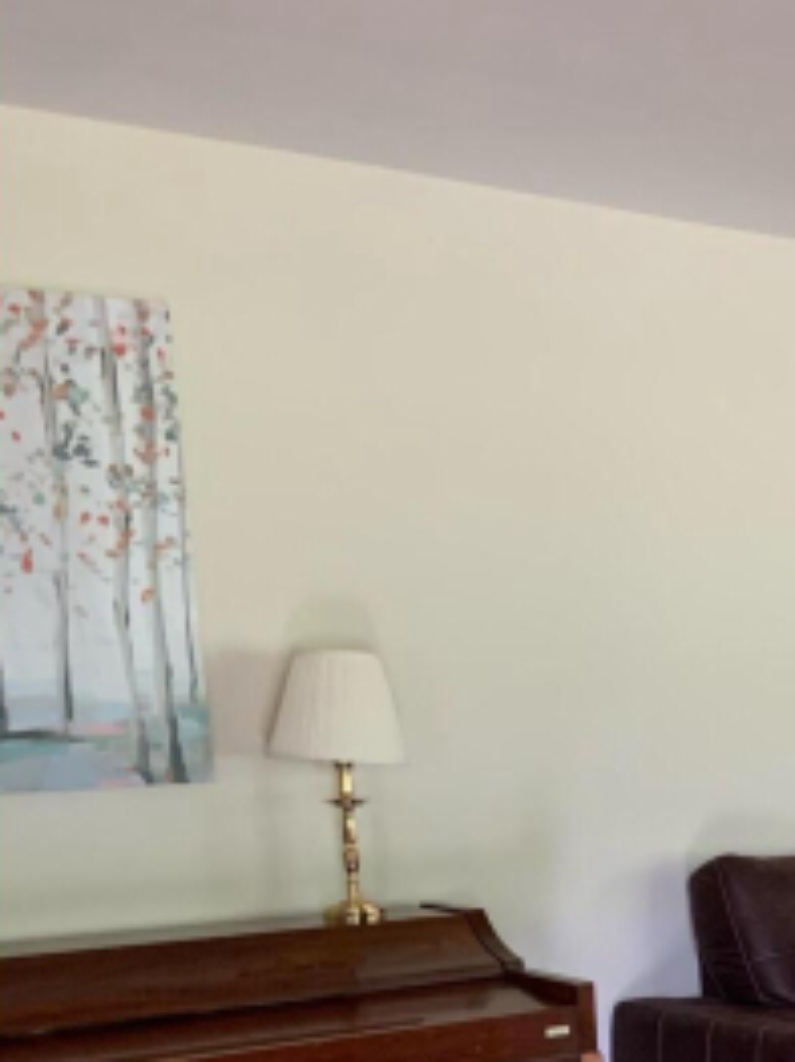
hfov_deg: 20.5
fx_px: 2023
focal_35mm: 66
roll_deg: +1.2
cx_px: 1005
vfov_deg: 27.5
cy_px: 1084
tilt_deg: -9.8
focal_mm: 4.25
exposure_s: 1/55
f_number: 1.8
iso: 400
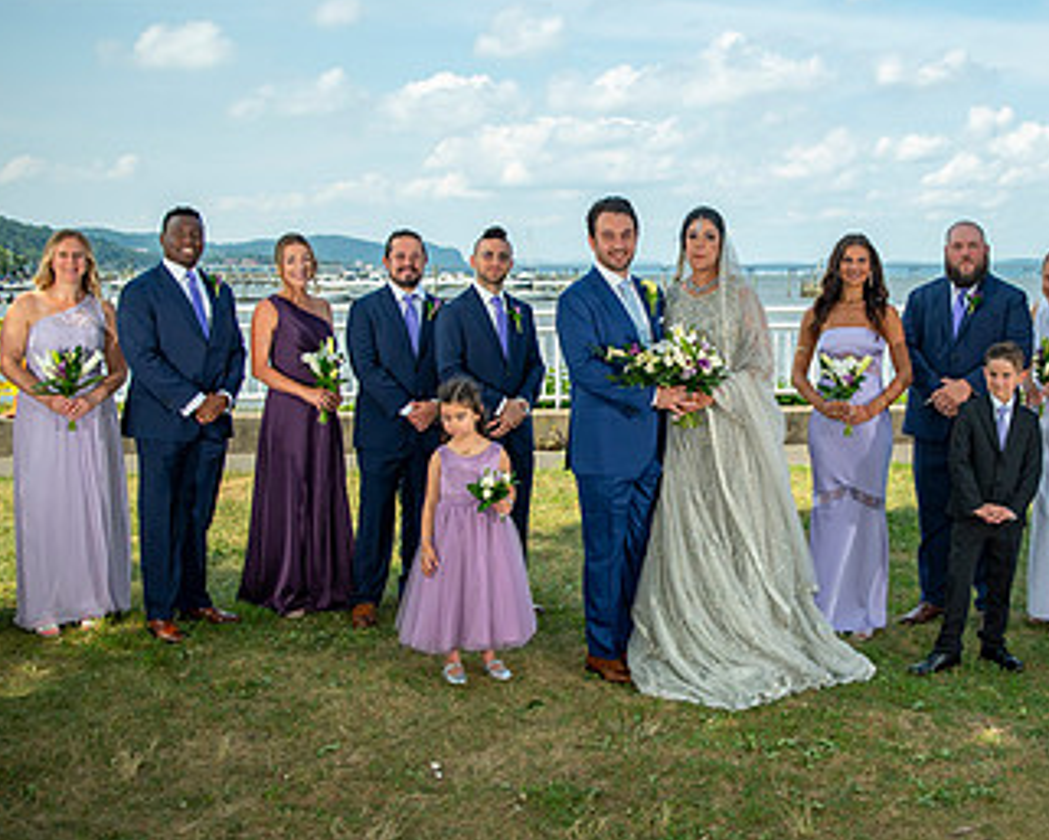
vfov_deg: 34.8
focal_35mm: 43
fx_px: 1335
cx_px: 738
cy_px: 327
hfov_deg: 42.0
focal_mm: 24
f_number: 2.8
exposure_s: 1/8000
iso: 640
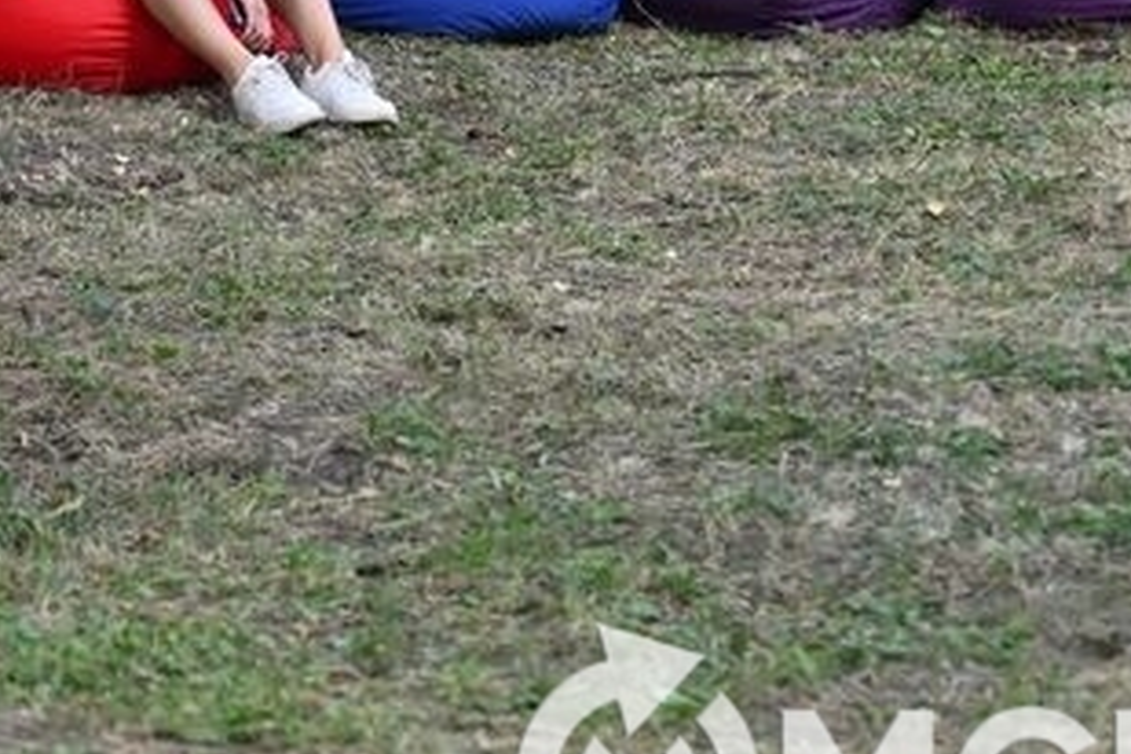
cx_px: -520
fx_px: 5089
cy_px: -181
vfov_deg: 8.4
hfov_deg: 12.1
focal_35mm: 162
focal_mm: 50
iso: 640
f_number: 2.8
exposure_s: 1/1250
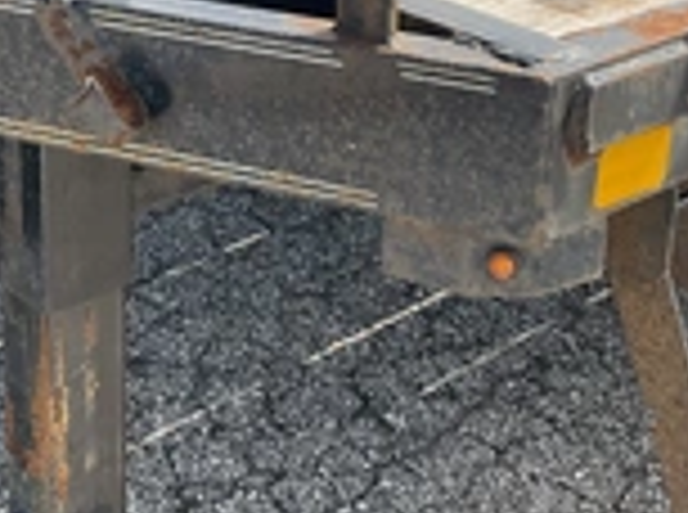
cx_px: 247
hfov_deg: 25.6
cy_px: -18
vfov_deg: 18.7
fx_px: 1507
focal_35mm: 76
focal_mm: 3
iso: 25
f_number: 1.8
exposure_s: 1/465
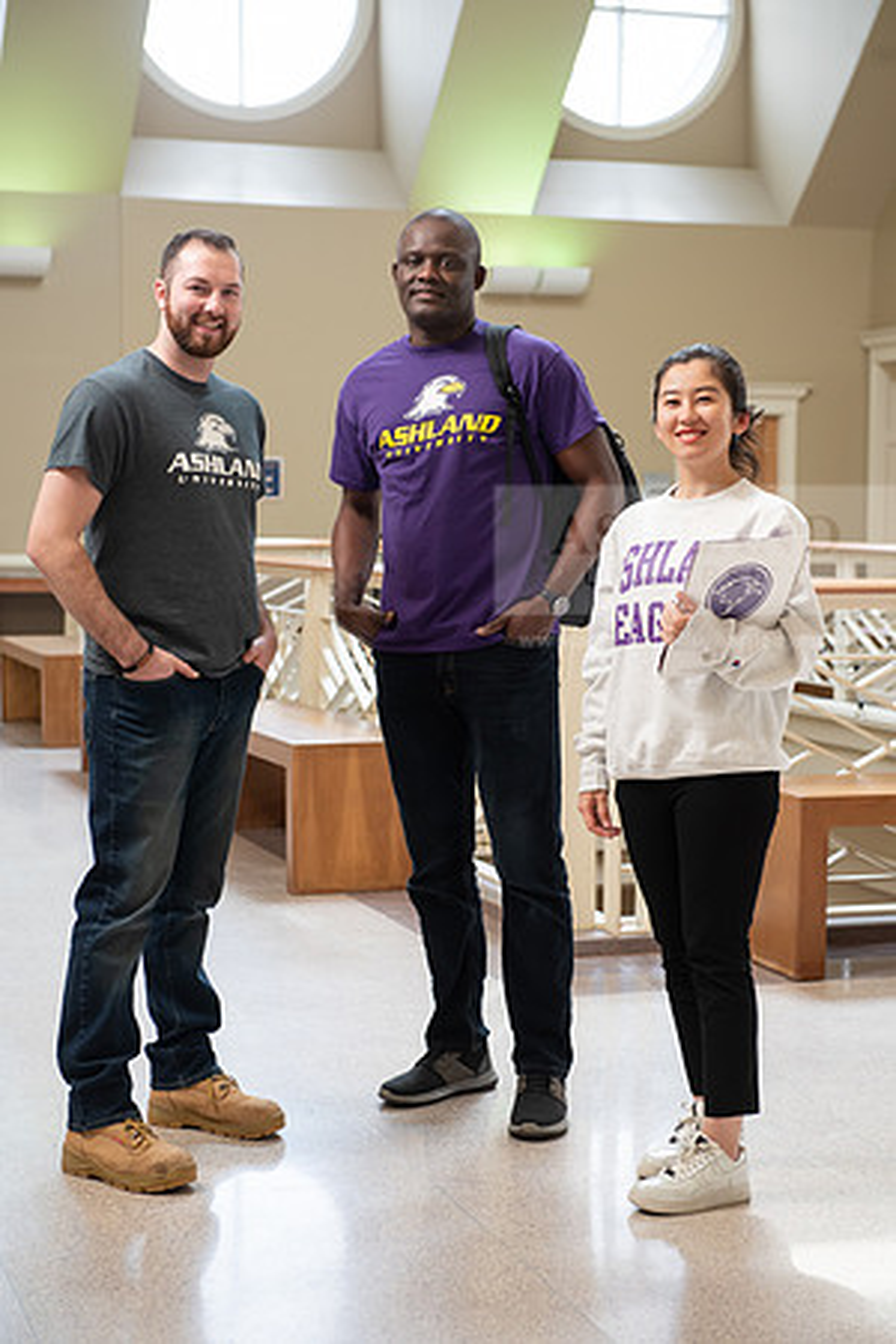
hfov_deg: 20.6
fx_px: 2464
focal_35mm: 66
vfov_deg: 30.5
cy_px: 672
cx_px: 448
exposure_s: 1/200
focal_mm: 66
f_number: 5
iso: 1250
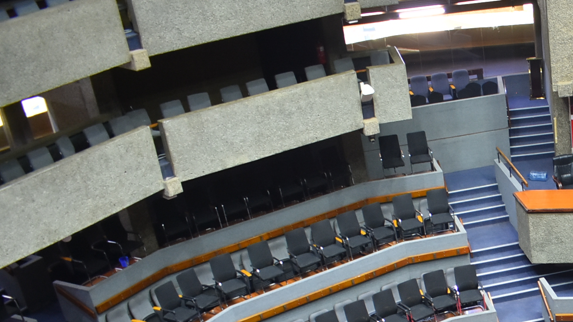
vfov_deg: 17.6
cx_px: 615
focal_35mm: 65
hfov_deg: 29.5
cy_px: 393
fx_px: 988
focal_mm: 18
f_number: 4
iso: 500
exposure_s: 1/15
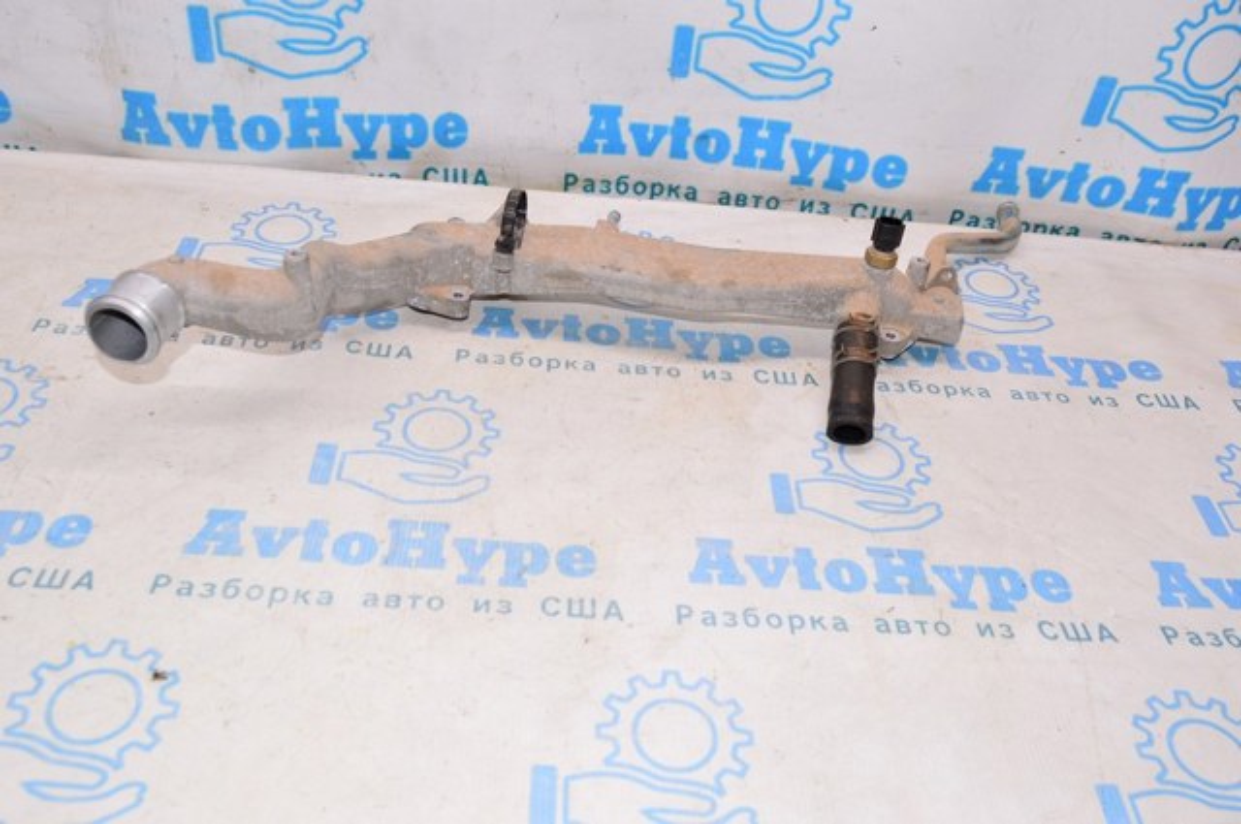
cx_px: 620
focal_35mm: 33
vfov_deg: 39.9
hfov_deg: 57.3
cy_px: 412
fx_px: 1136
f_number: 8
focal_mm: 22
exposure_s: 1/125
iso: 1600
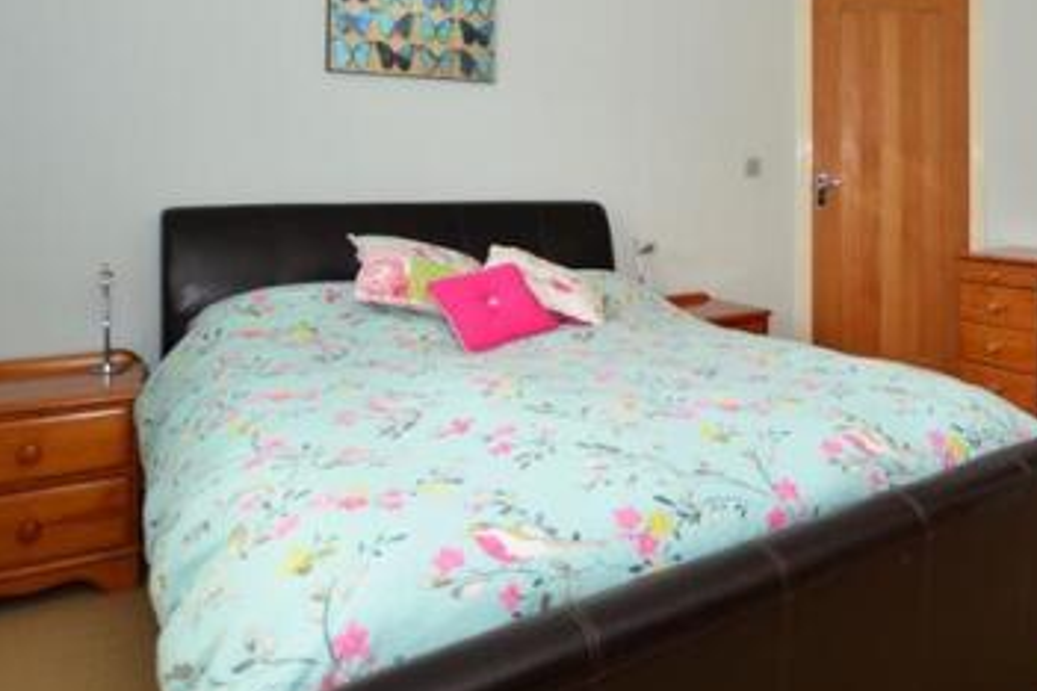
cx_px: 771
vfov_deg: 44.3
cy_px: 146
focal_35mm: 28
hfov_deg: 62.0
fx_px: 806
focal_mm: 10
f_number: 3.5
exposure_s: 1/200
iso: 200
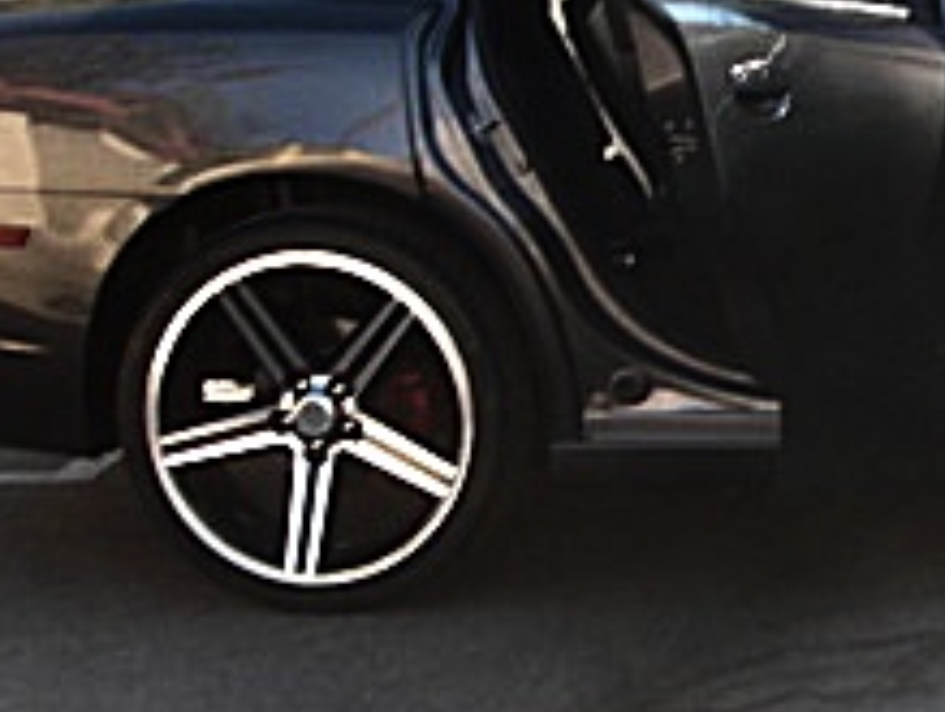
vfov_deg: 14.1
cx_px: 1131
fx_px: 2871
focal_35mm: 105
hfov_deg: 17.8
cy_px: 410
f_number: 2.8
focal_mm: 6.3
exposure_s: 1/100
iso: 50
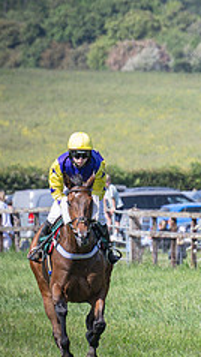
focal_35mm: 803
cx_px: 319
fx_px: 7603
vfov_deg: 2.7
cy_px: 237
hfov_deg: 1.5
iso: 200
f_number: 4
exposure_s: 1/1600
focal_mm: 145
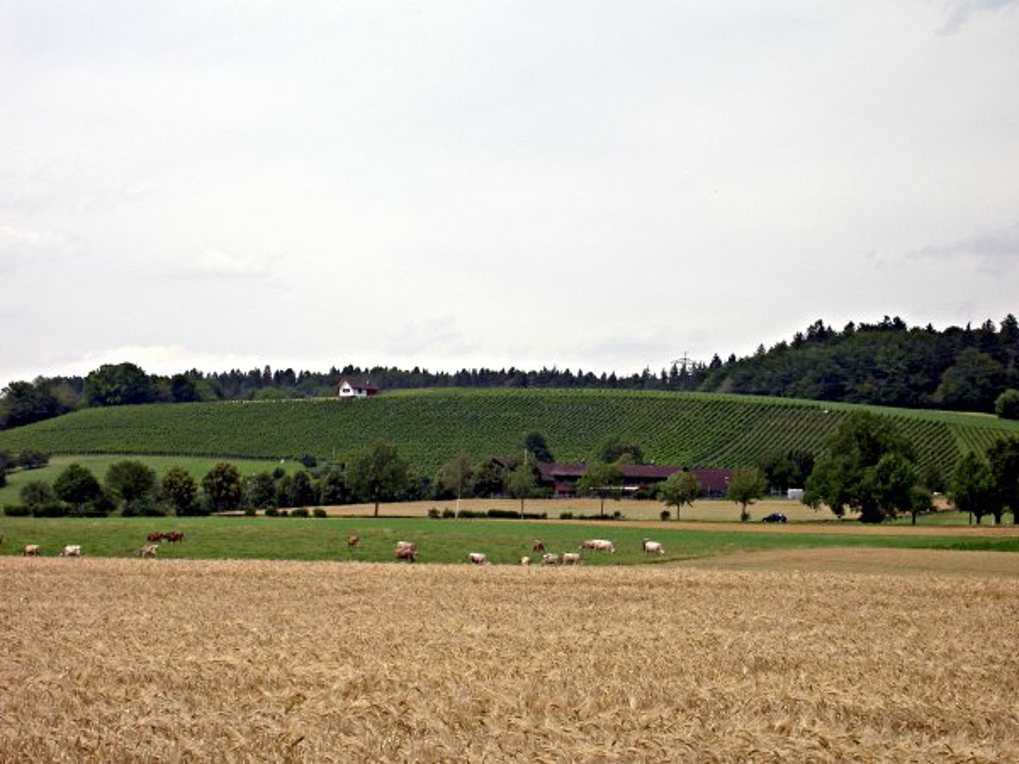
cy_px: 382
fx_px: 3003
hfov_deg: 19.3
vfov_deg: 14.5
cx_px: 510
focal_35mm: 102
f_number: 8.3
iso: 50
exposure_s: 1/200
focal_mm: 16.8
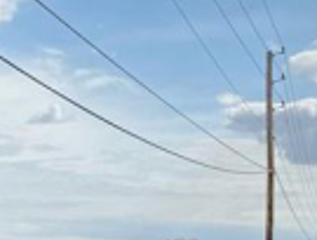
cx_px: -104
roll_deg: -2.3
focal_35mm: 128
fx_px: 1175
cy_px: 353
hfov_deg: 14.6
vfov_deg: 11.2
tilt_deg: -2.3
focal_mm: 4.25
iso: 32
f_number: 1.8
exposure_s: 1/3497
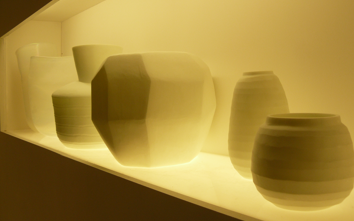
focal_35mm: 39
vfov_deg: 32.7
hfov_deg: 50.4
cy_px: 96
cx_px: 180
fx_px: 376
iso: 100
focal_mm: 6
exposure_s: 1/125
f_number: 4
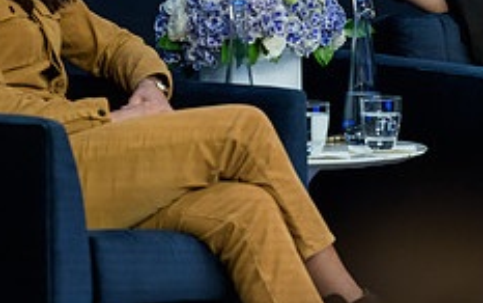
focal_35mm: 507
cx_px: 359
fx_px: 6679
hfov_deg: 4.1
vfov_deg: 2.6
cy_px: -1
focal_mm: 200
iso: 1600
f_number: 3.2
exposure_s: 1/250
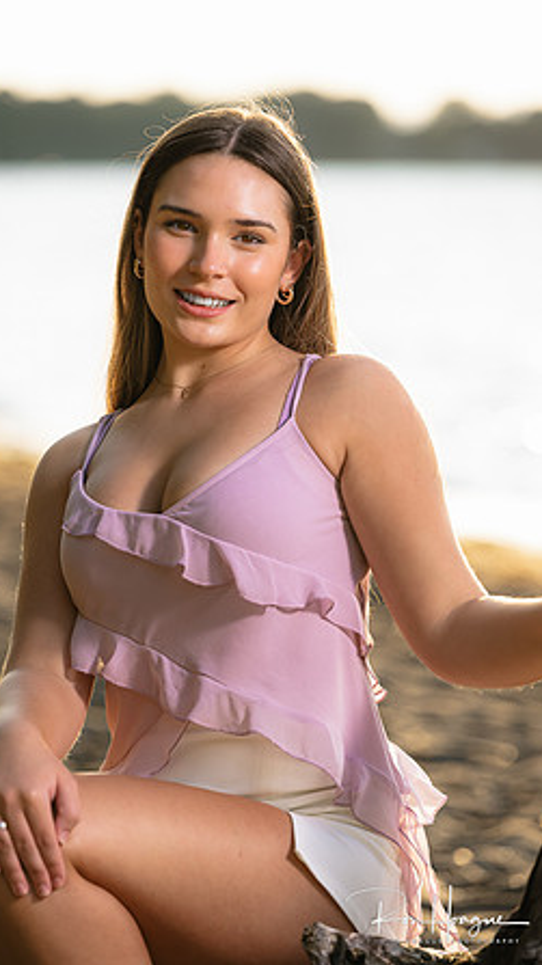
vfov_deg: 11.3
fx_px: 4861
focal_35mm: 190
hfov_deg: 6.4
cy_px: 484
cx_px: 240
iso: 100
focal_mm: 180
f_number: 4
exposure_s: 1/320
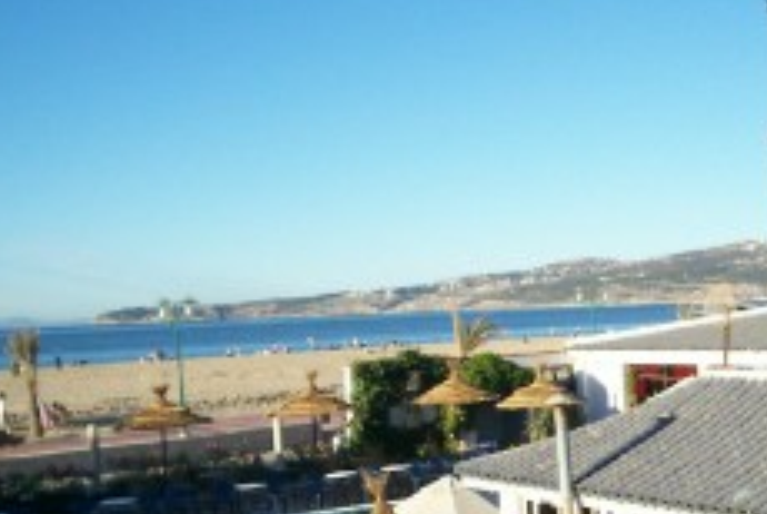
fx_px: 1387
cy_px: 484
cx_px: 547
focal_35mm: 65
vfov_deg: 20.5
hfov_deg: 30.5
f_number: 4.5
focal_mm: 5.9
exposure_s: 1/409
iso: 100
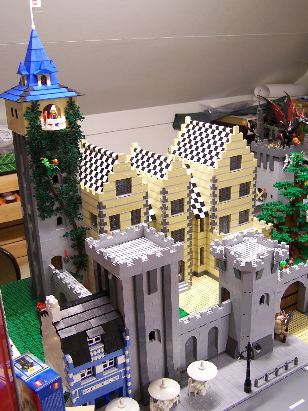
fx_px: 475
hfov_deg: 36.0
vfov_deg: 46.8
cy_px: 206
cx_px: 154
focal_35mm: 40
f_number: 2.8
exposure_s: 1/6
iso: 80
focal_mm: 6.7
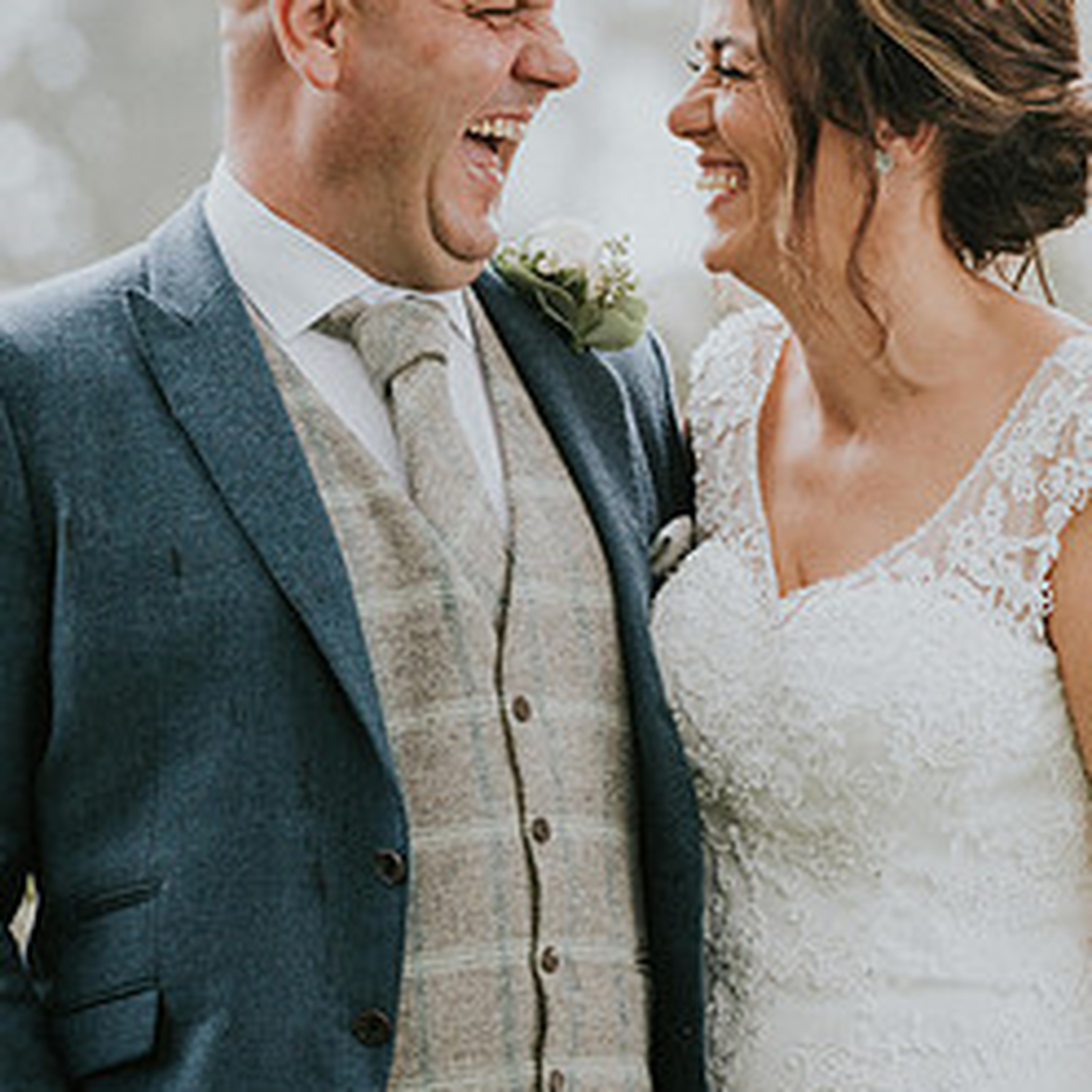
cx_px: 888
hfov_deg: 8.8
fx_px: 7067
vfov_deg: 8.8
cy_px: 272
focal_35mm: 198
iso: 200
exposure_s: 1/200
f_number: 1.8
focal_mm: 85
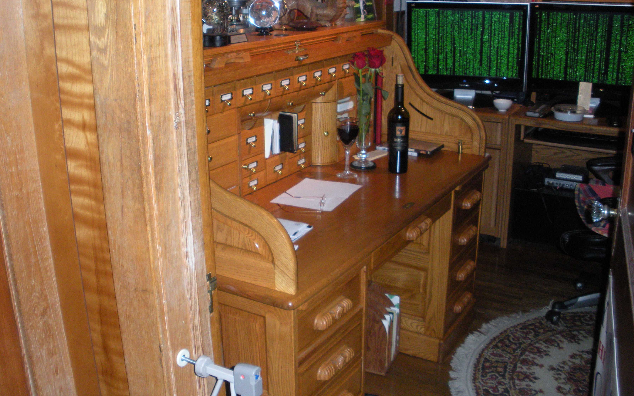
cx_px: 315
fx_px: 674
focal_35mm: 39
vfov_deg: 32.7
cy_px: 172
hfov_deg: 50.4
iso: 295
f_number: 3.5
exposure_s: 1/60
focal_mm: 6.3
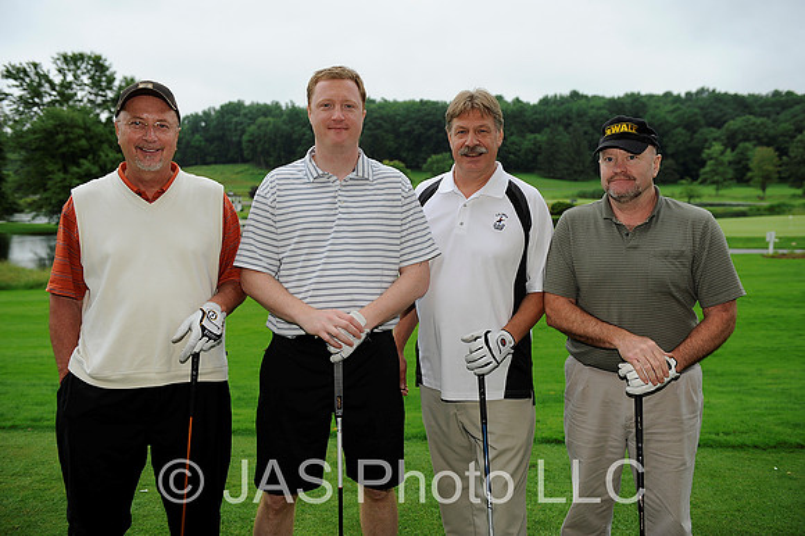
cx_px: 402
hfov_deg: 53.2
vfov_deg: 36.8
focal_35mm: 36
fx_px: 805
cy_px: 268
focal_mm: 36
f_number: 4
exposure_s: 1/800
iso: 400
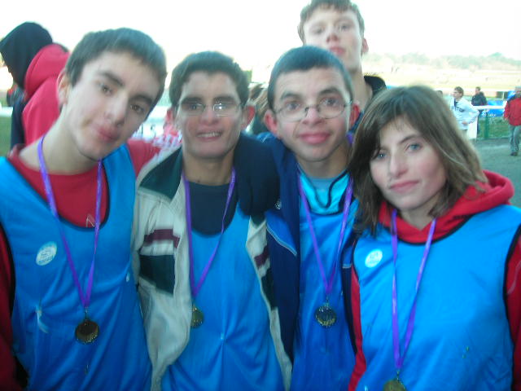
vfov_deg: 37.7
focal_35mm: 38
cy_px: 196
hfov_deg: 49.0
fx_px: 572
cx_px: 260
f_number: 3.2
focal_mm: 6.3
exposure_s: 1/30
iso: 50
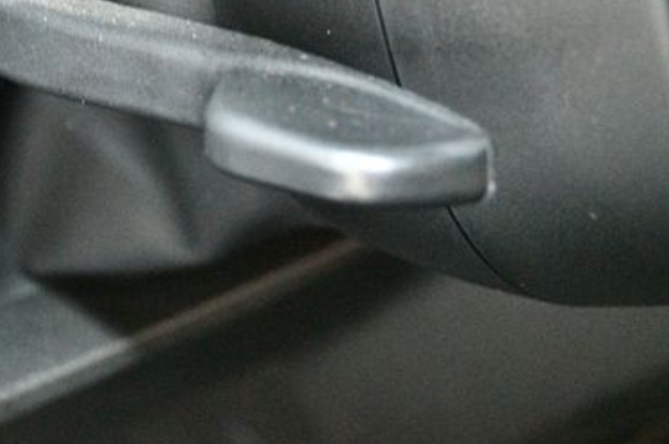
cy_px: 105
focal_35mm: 82
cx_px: 275
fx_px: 1522
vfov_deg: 16.5
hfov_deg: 24.8
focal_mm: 32
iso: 12800
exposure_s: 1/15
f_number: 4.8
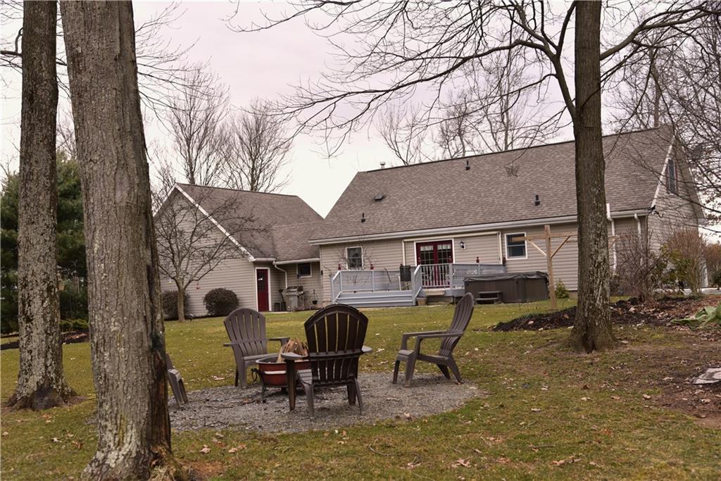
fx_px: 801
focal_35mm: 40
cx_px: 360
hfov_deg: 48.5
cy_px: 240
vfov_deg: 33.4
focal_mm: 40
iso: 400
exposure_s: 1/125
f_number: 5.6
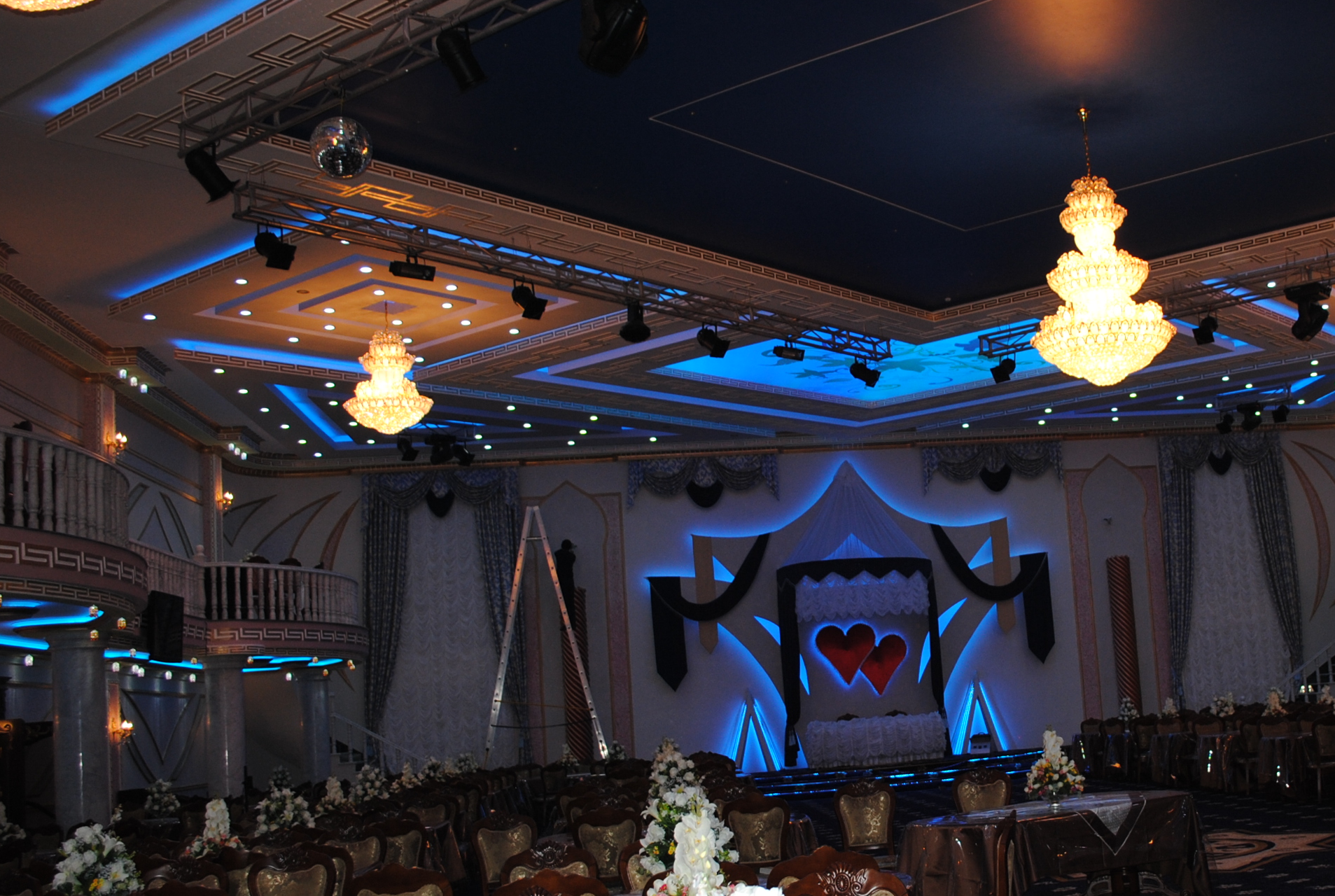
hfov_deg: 45.8
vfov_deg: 32.7
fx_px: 1523
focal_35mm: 41
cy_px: 509
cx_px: 992
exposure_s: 1/80
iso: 200
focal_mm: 18
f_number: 3.5
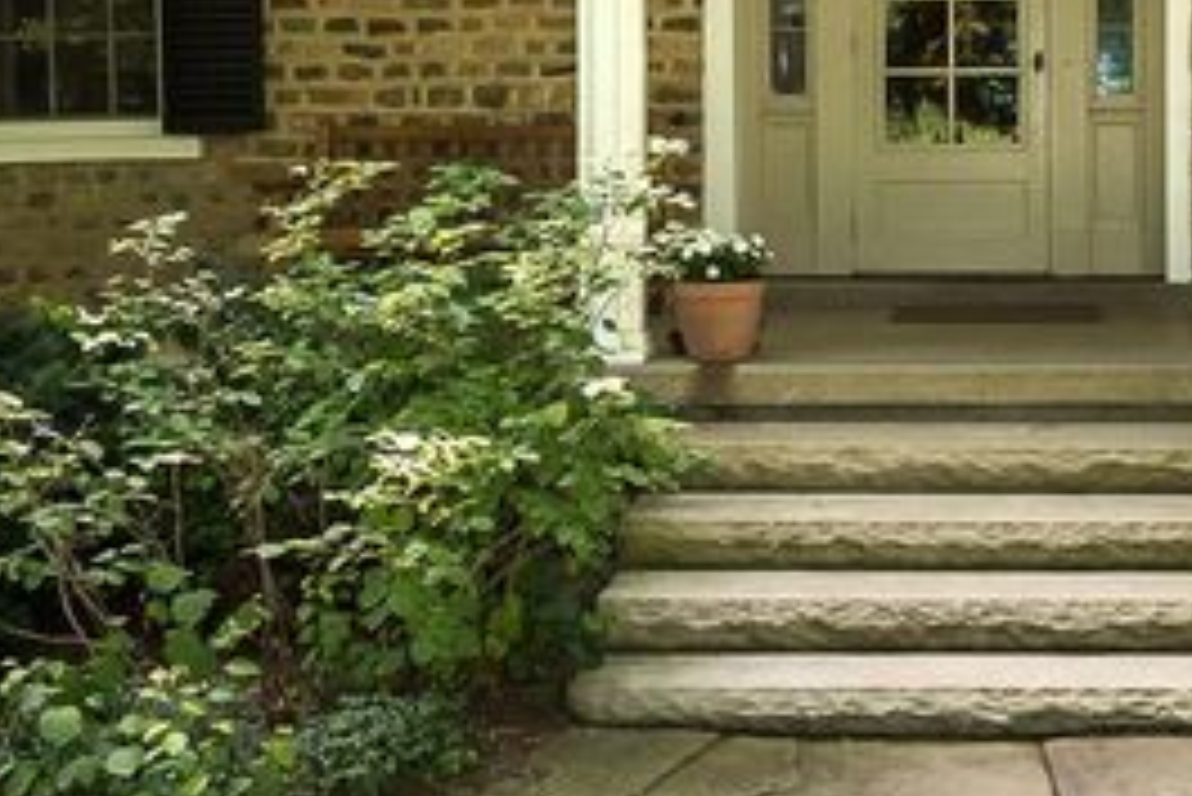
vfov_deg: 24.0
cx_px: 792
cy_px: 7
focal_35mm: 54
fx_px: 1789
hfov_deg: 36.5
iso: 640
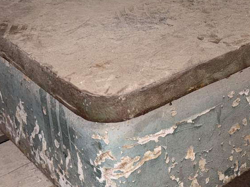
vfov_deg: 21.3
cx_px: 228
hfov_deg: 27.1
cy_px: 99
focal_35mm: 69
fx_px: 498
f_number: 1.78
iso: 50
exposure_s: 1/7
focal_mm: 6.76
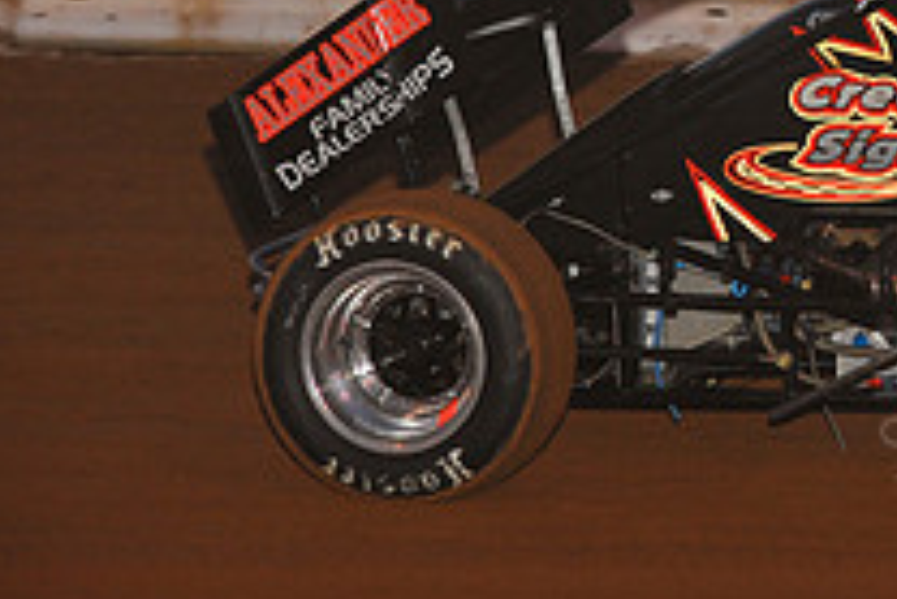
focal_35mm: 515
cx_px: 1130
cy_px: -30
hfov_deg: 4.0
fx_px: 12841
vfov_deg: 2.7
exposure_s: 1/320
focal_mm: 185
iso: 800
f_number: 7.1
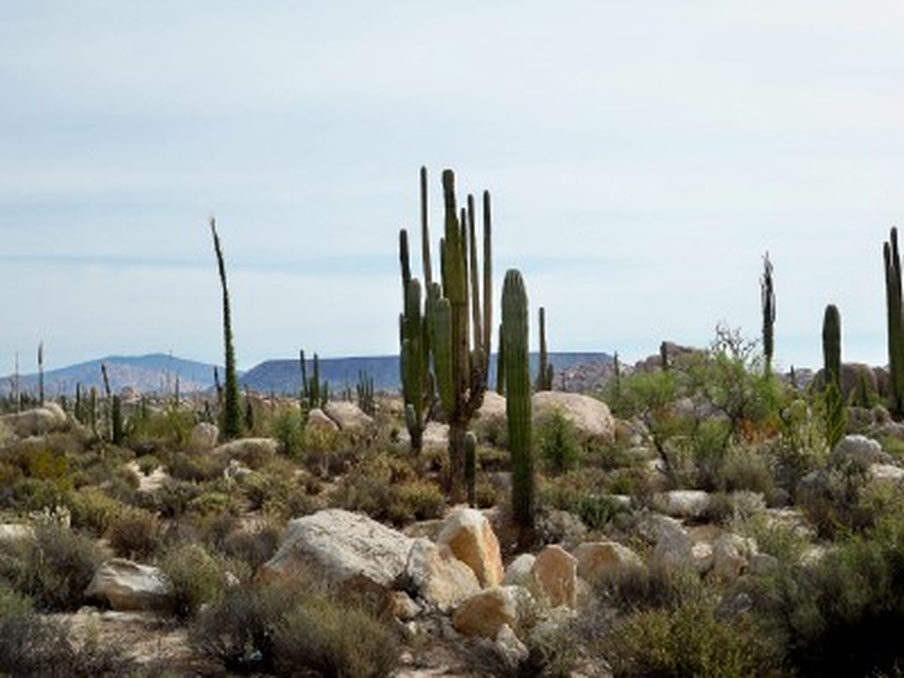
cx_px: 452
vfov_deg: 21.6
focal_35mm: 68
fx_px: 1776
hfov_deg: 28.6
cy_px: 339
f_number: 4.5
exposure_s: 1/400
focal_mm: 12.1
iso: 64
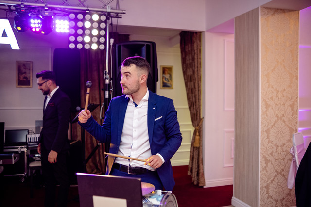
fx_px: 302
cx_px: 156
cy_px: 104
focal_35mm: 35
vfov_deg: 37.9
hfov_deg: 54.4
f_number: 1.4
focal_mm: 23
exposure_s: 1/200
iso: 800
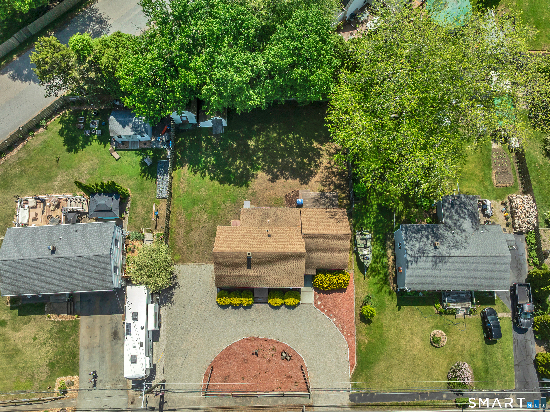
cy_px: 206
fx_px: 381
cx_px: 275
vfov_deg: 56.8
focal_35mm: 24
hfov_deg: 71.6
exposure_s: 1/60
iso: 100
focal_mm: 12.29
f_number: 7.1
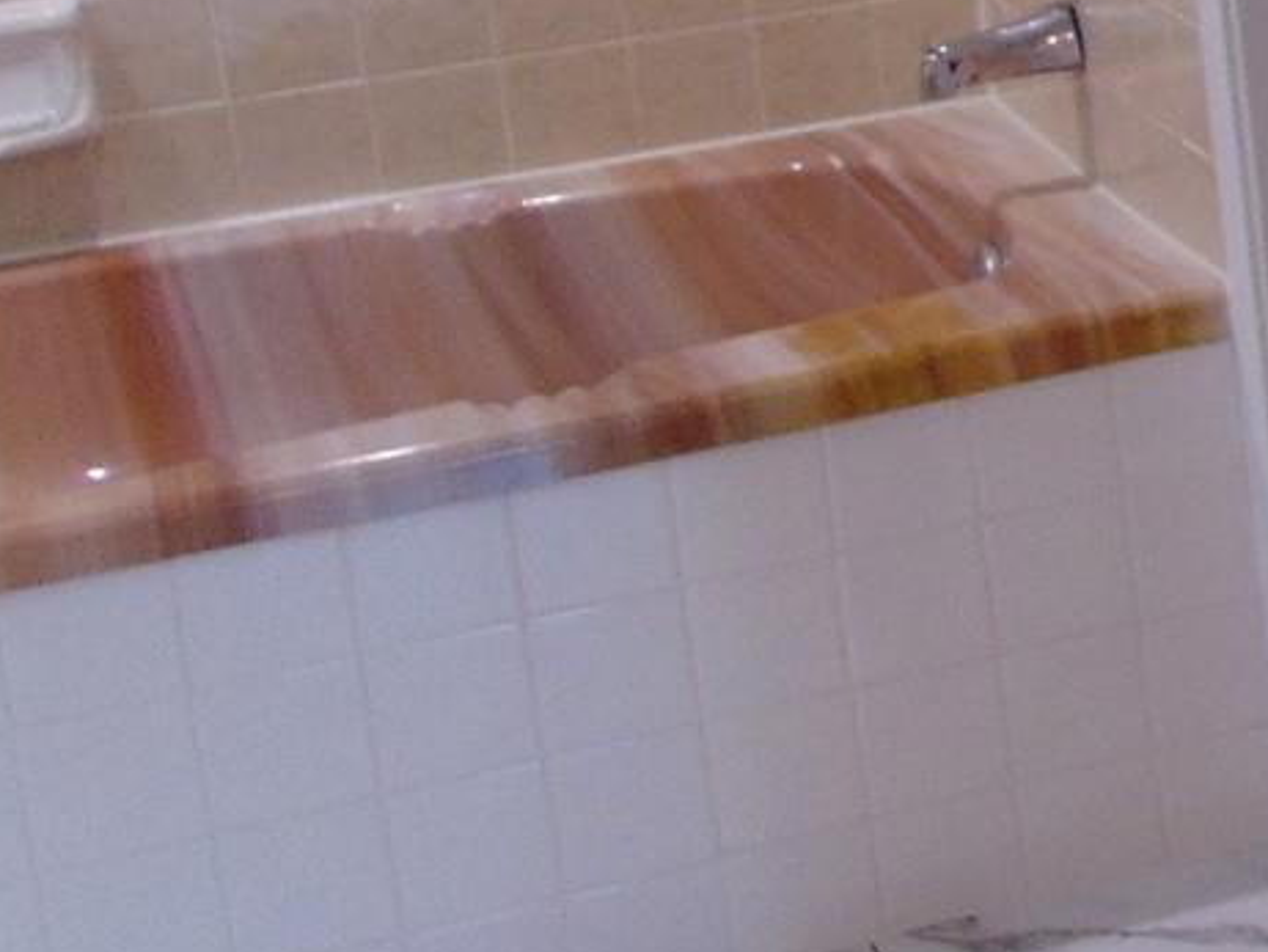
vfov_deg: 13.1
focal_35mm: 111
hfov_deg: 14.7
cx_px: 2525
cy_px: -132
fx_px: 4067
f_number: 3
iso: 100
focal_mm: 4.5
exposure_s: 1/30
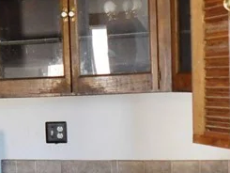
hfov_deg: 19.7
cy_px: 158
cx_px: -12
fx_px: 638
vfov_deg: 15.2
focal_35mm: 96
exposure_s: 1/30
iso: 400
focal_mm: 4
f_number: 3
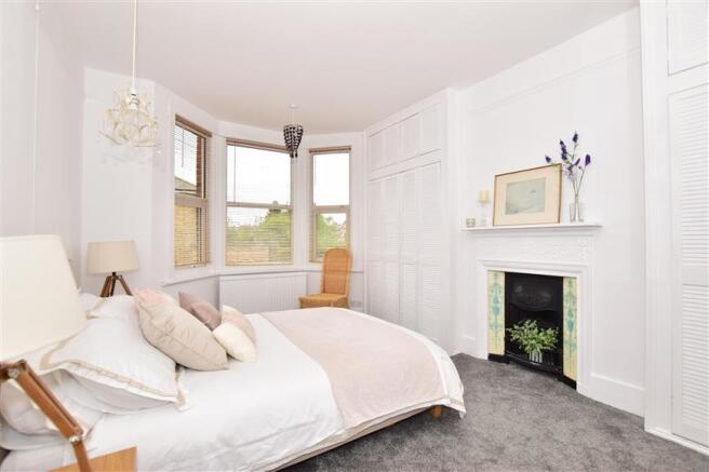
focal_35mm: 15
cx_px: 354
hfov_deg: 100.4
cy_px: 236
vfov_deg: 77.3
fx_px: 295
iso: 200
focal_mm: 10
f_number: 7.1
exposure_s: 1/200
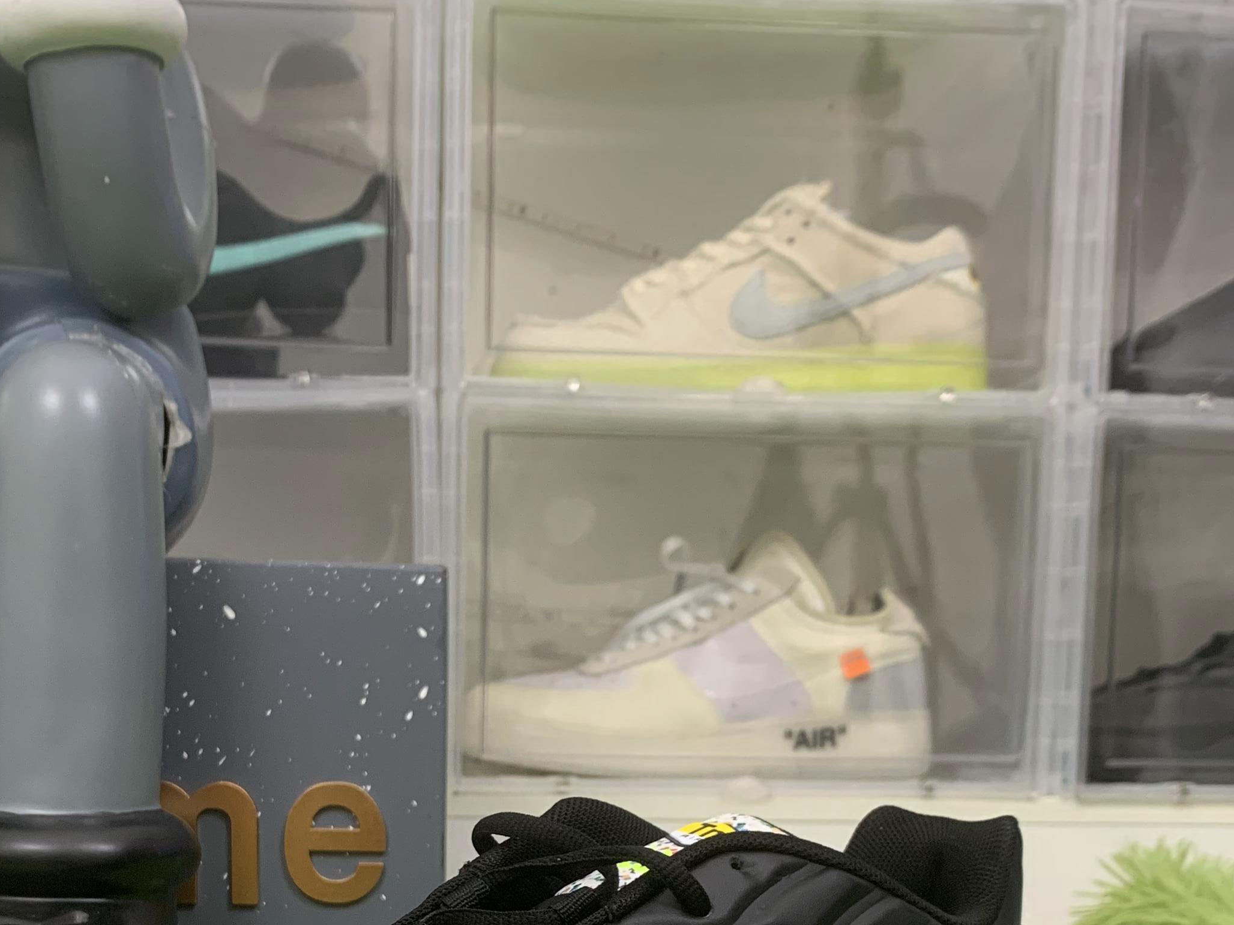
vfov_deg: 26.8
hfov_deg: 37.3
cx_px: 481
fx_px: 1818
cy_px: 954
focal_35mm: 51
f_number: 1.8
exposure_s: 1/60
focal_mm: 4.25
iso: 160
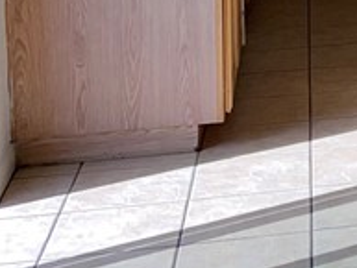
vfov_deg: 10.1
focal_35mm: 138
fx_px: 1424
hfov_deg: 12.7
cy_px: -218
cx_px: 694
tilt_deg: -3.9
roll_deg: +0.6
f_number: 1.6
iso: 32
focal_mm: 4.2
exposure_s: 1/1383
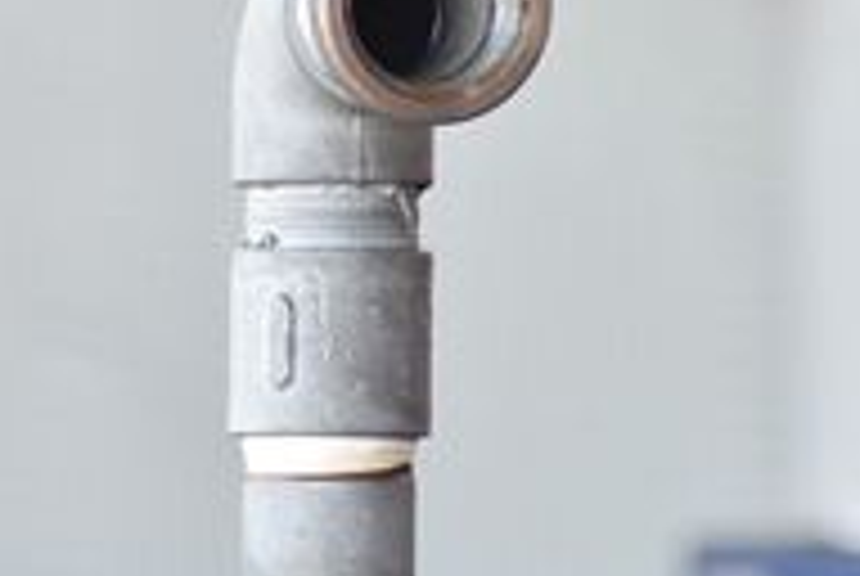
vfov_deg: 1.7
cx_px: 437
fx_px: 19715
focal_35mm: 824
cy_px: 212
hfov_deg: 2.5
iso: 1250
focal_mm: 210
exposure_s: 1/320
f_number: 6.3
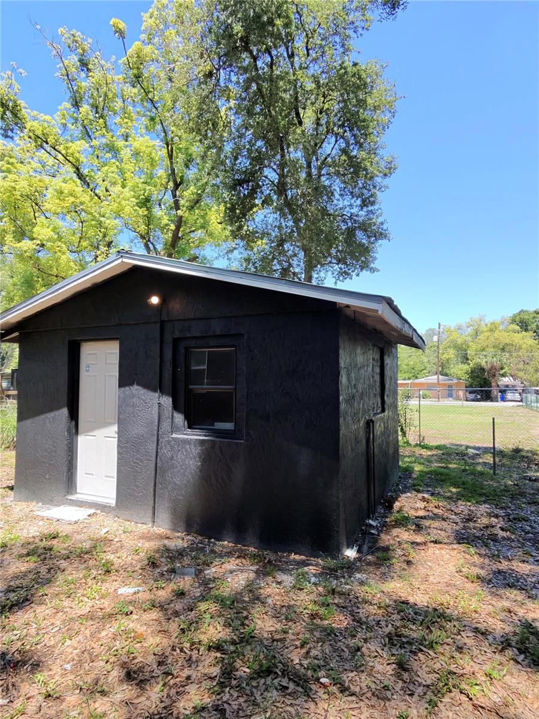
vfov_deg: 106.2
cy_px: 360
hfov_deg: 89.9
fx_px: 270
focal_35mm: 13
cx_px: 270
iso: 54
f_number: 2.2
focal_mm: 2.24
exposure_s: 1/385
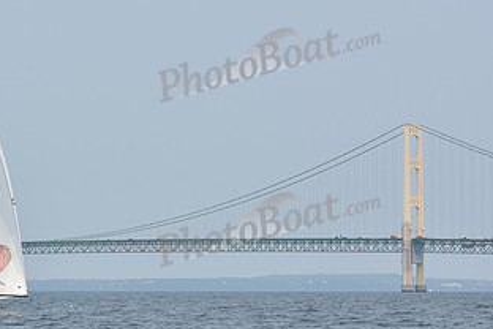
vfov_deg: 9.5
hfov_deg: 14.1
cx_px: 77
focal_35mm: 145
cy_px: 165
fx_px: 1986
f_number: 8
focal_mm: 78
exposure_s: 1/1250
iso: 250
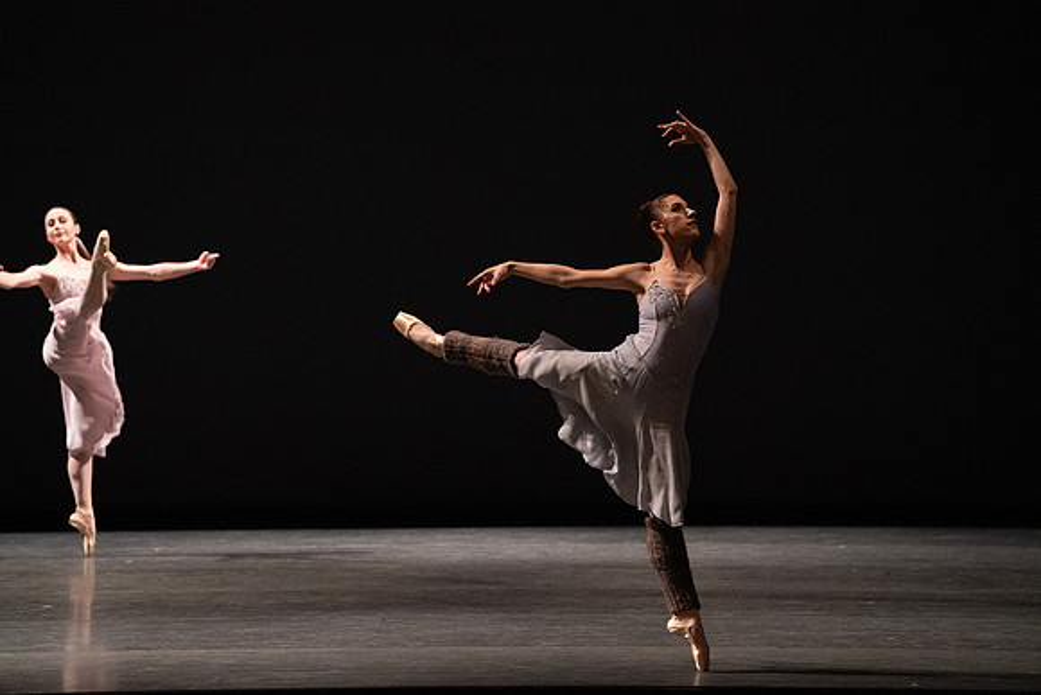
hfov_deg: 10.3
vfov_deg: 6.9
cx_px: 520
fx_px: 5784
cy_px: 348
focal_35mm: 200
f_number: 5
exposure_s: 1/400
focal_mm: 200
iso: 12800
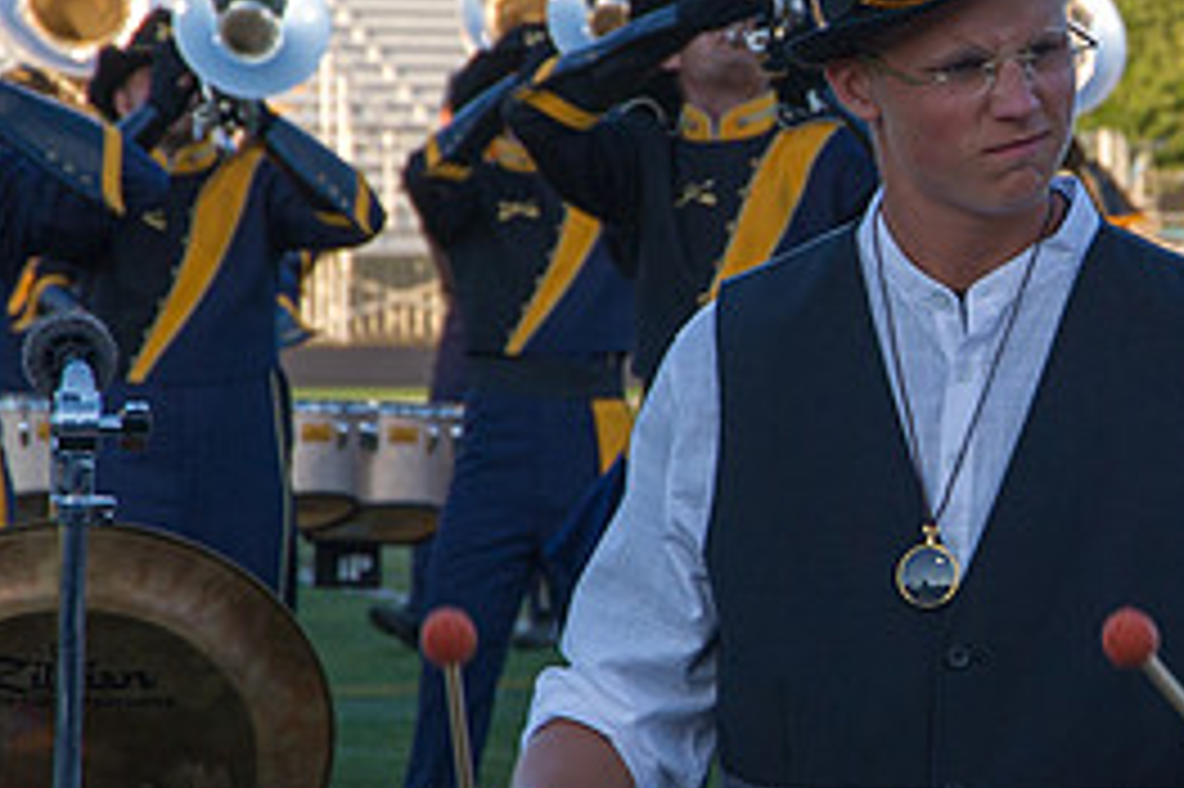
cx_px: 1078
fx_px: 8677
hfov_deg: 7.8
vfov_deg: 5.2
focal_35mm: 264
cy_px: 377
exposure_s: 1/250
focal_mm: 100
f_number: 8
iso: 640
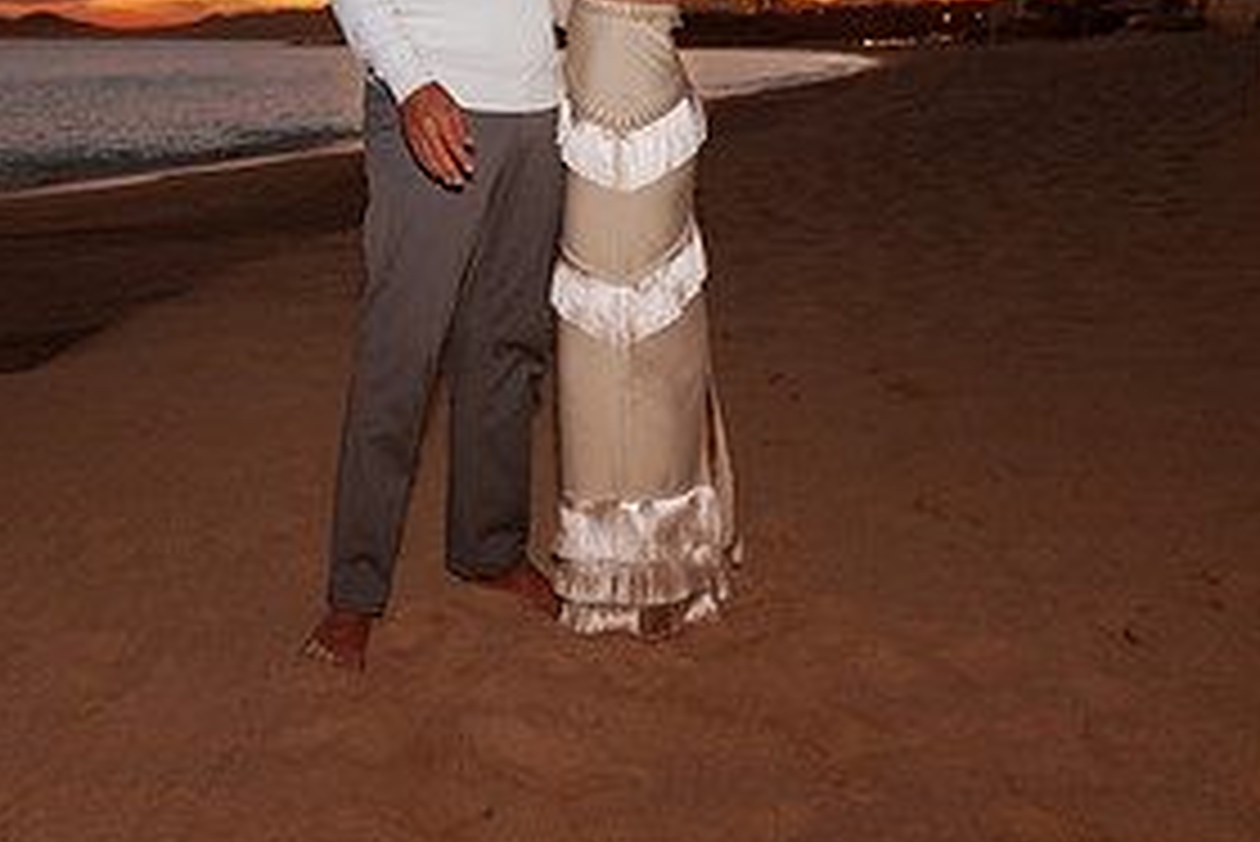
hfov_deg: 38.2
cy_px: 29
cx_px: 370
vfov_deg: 25.4
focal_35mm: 51
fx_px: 1786
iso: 320
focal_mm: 24
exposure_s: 1/160
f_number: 2.8
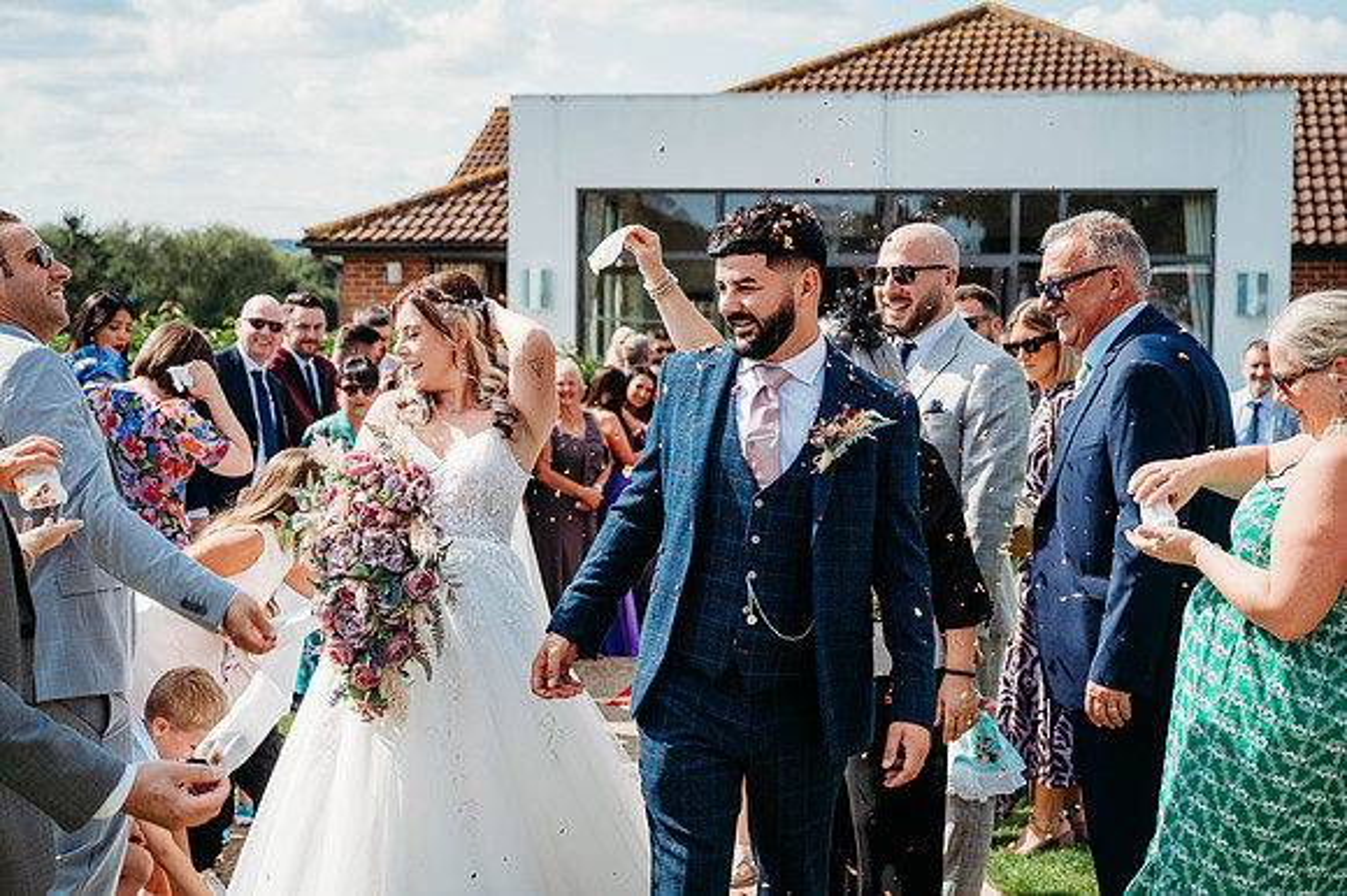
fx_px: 2206
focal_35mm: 59
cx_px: 674
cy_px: 448
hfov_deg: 34.0
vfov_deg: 23.0
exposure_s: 1/800
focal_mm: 59
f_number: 5
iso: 220
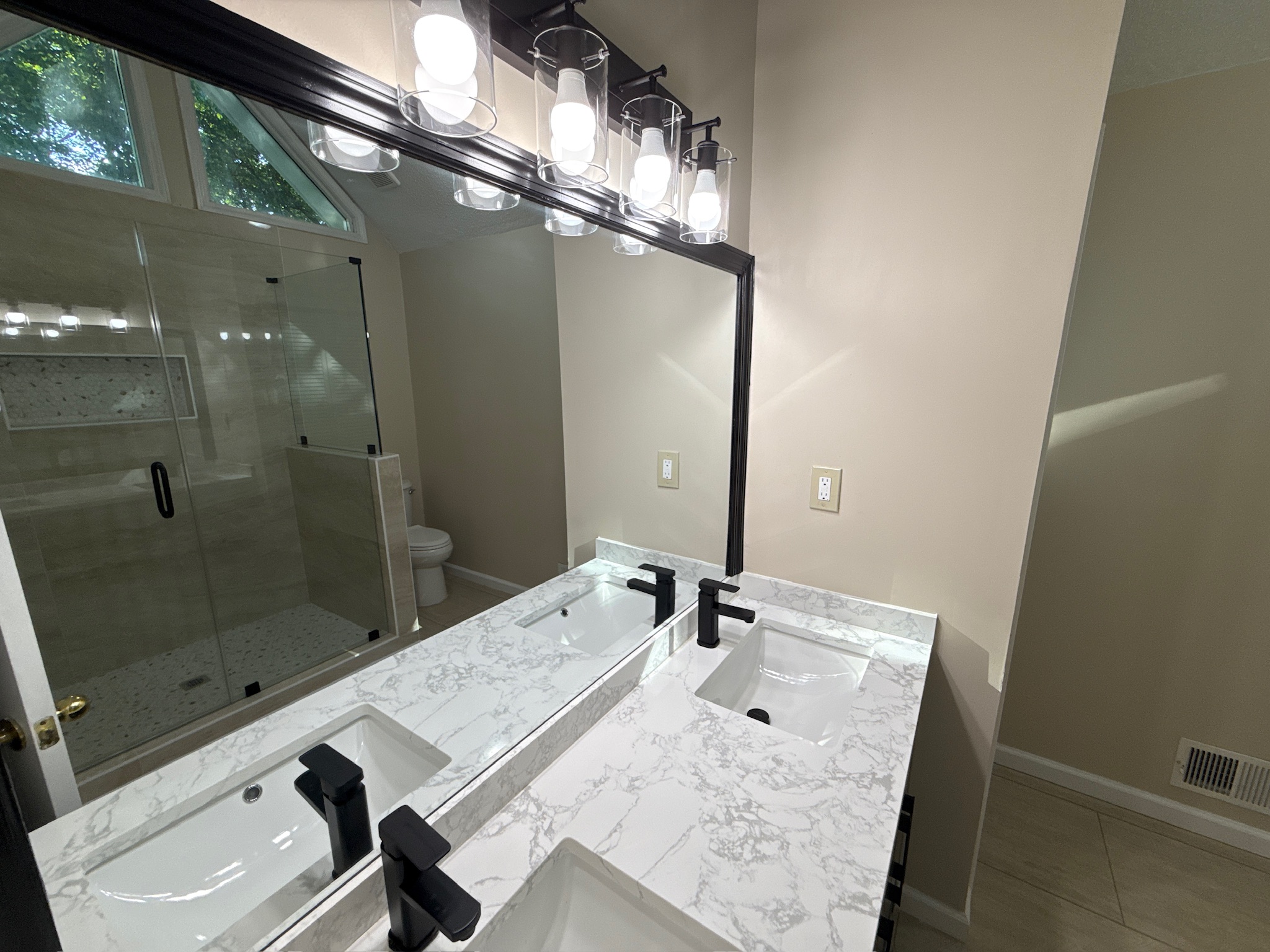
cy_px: 476
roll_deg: -0.8
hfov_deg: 102.1
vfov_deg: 85.7
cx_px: 635
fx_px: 514
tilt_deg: -12.7
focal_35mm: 14
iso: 80
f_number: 2.2
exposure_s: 1/120
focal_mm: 2.22
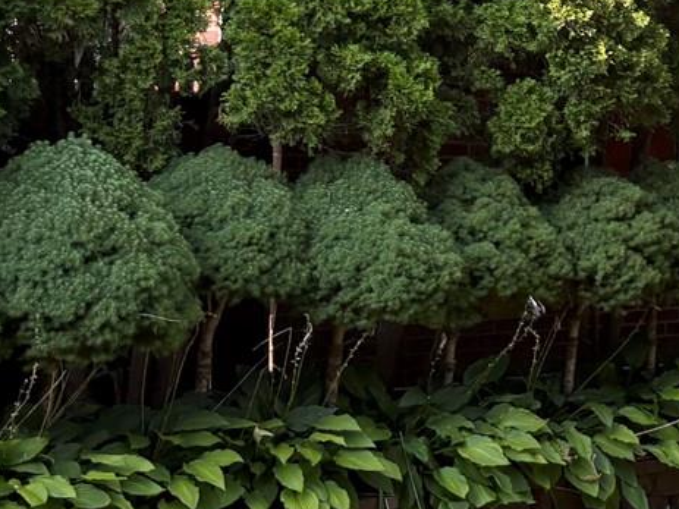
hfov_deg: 16.0
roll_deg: -6.2
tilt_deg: +1.4
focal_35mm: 115
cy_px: 29
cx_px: 958
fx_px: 2255
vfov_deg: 12.8
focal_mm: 5.96
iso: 50
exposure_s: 1/468
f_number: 1.6
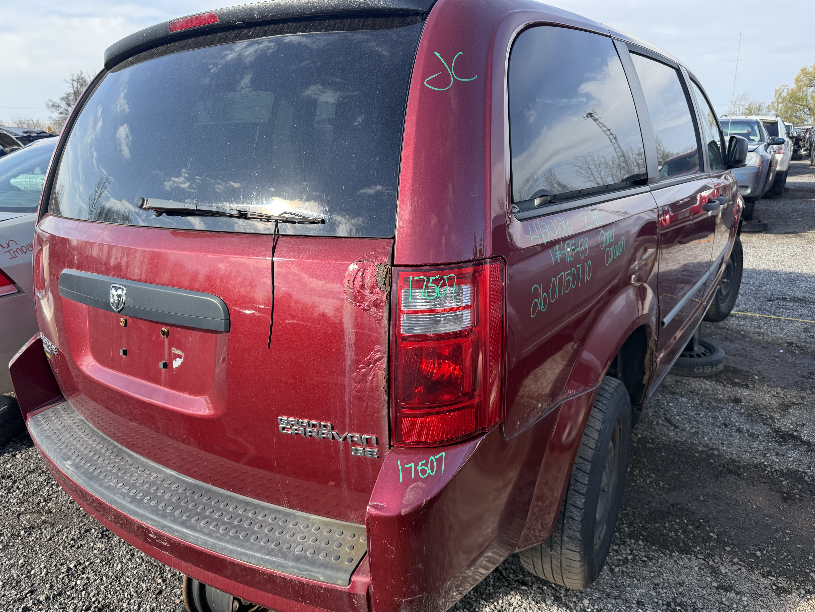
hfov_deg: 71.6
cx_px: 408
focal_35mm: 24
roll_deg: +1.3
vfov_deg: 56.8
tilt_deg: -16.5
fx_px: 565
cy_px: 306
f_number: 1.78
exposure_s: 1/1437
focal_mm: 6.76
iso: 100
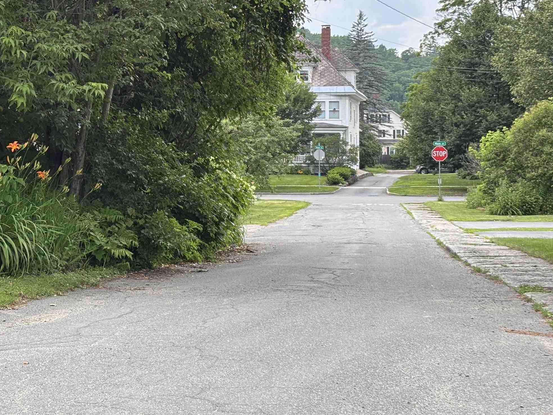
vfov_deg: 18.1
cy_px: 103
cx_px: 207
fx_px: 1294
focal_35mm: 81
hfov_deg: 24.1
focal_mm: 5.96
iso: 32
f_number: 1.6
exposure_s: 1/466
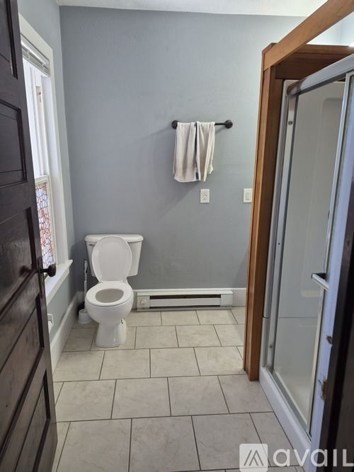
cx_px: 177
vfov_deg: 73.9
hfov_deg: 58.9
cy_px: 236
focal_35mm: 23
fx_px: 314
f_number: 1.8
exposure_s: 1/180
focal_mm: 5.4
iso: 125
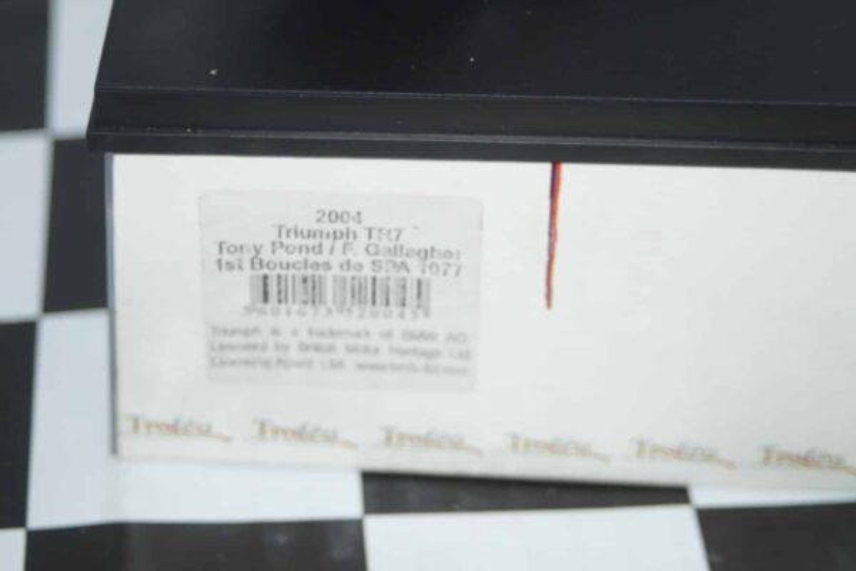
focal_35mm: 120
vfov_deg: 11.4
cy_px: 286
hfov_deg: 17.1
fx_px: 2853
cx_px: 428
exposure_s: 1/80
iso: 400
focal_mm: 80
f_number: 5.6
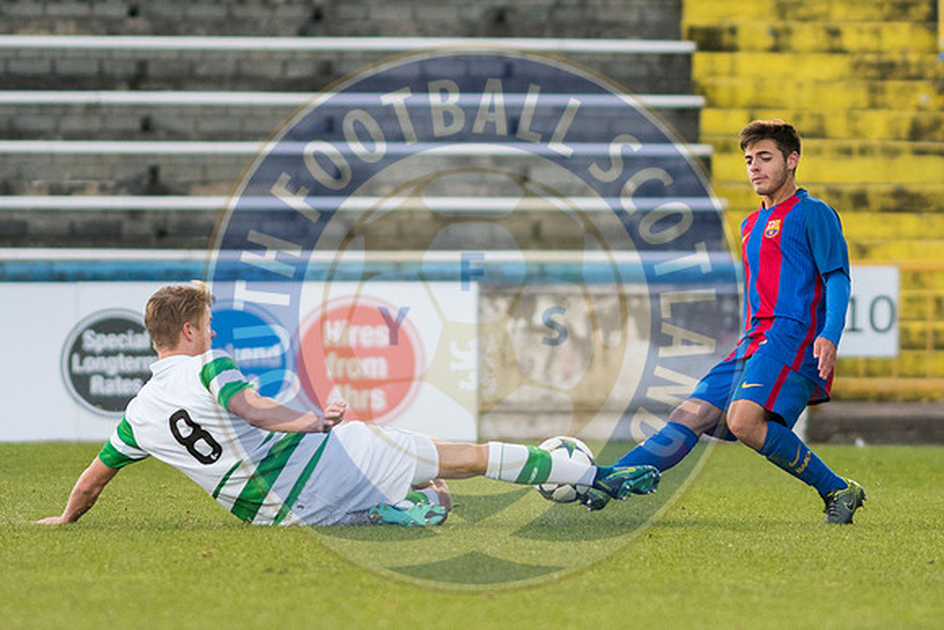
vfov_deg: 3.1
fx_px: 11802
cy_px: 315
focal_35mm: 450
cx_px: 472
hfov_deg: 4.6
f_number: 2.8
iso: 800
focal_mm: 300
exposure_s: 1/1000
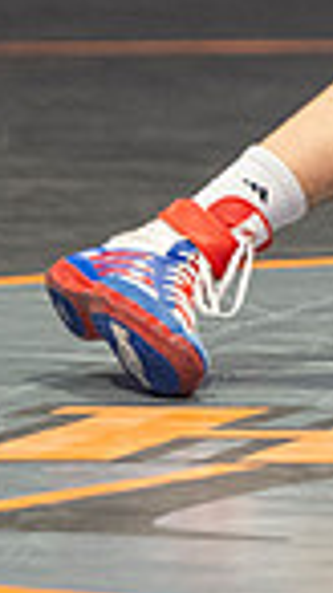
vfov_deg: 3.7
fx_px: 9162
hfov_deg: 2.1
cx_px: 831
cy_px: 157
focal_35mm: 583
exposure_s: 1/1000
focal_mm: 104
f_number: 2.8
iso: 3200
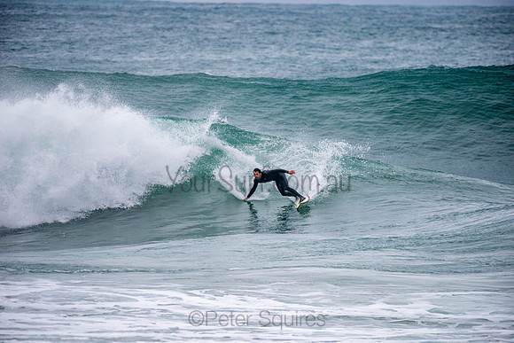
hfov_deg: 4.1
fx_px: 7140
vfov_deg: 2.8
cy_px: 172
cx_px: 257
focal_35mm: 500
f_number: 5.6
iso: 800
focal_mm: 500
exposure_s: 1/1250
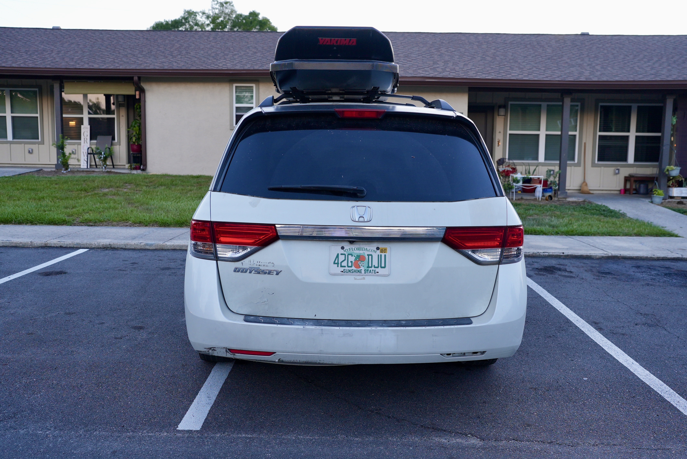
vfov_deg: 37.9
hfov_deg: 54.4
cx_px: 344
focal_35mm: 35
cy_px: 230
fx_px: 668
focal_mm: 35
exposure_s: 1/160
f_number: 4
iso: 400
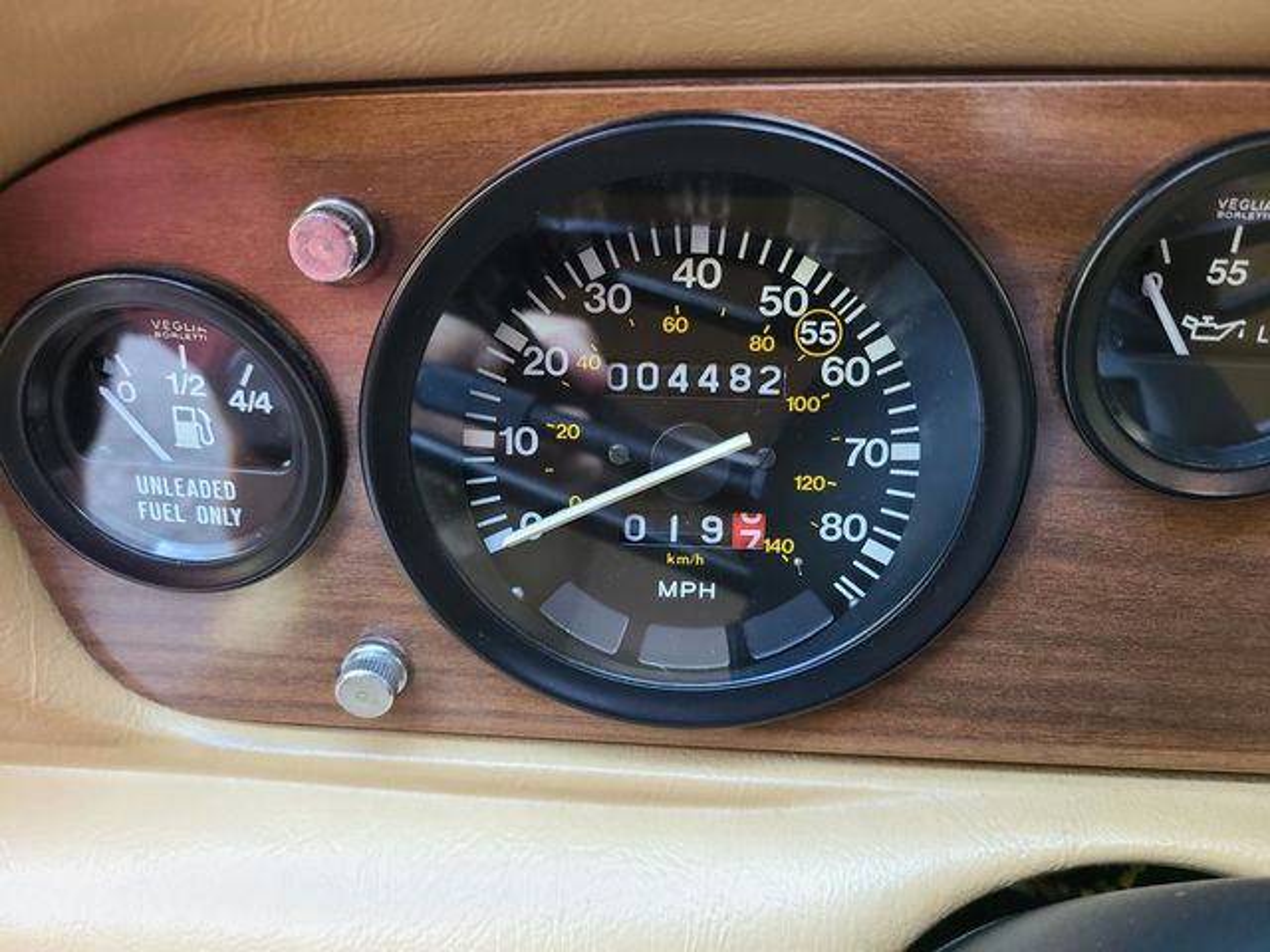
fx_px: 954
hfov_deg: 67.3
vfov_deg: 53.1
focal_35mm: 26
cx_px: 635
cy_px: 476
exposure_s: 1/39
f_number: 1.8
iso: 250
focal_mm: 5.4
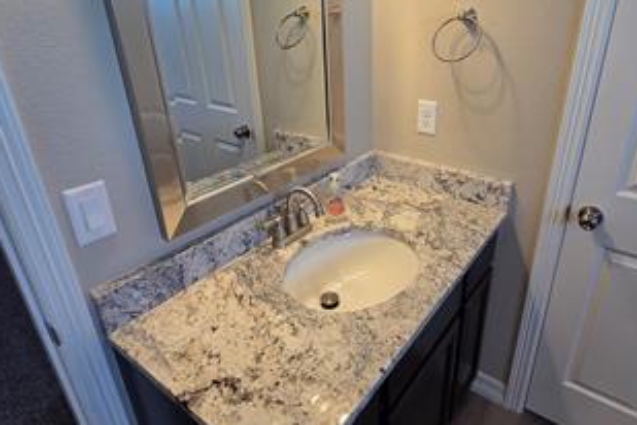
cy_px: 182
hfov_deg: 80.8
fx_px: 372
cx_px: 360
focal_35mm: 21
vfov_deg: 59.2
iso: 125
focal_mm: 2.2
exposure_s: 1/120
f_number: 2.2
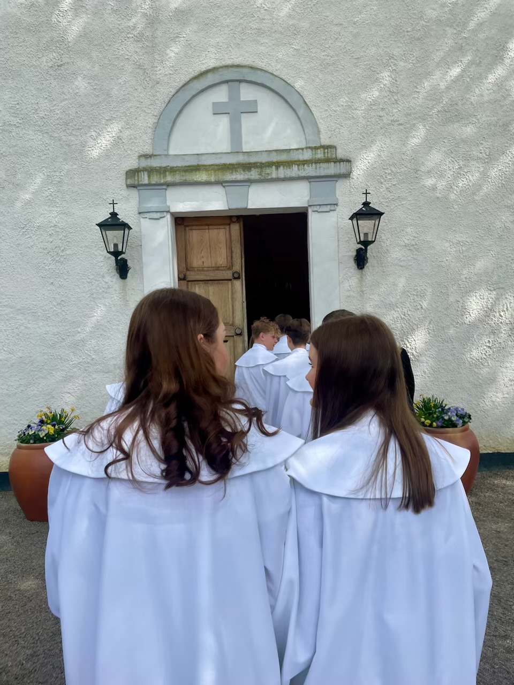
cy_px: 342
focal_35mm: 26
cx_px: 257
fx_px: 515
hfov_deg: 53.1
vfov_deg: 67.3
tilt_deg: +0.4
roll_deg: +3.1
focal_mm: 4.2
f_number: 1.6
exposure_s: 1/3125
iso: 50
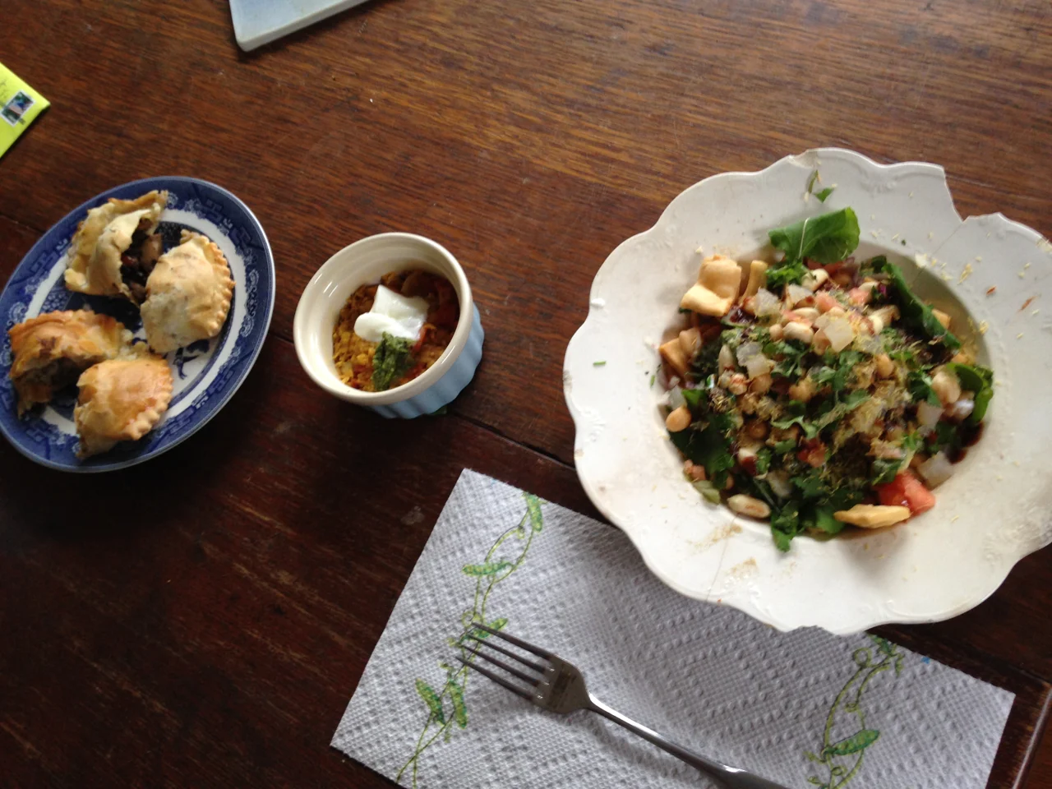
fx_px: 1003
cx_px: 526
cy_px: 394
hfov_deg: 55.4
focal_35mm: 33
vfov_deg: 42.9
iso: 80
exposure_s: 1/20
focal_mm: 4.12
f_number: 2.4
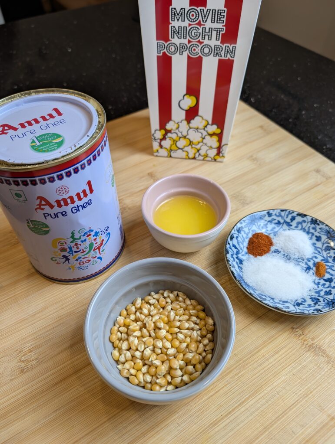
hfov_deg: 56.9
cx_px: 168
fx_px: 309
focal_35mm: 24
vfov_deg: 71.5
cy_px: 222
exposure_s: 1/60
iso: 45
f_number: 1.68
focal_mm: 6.9
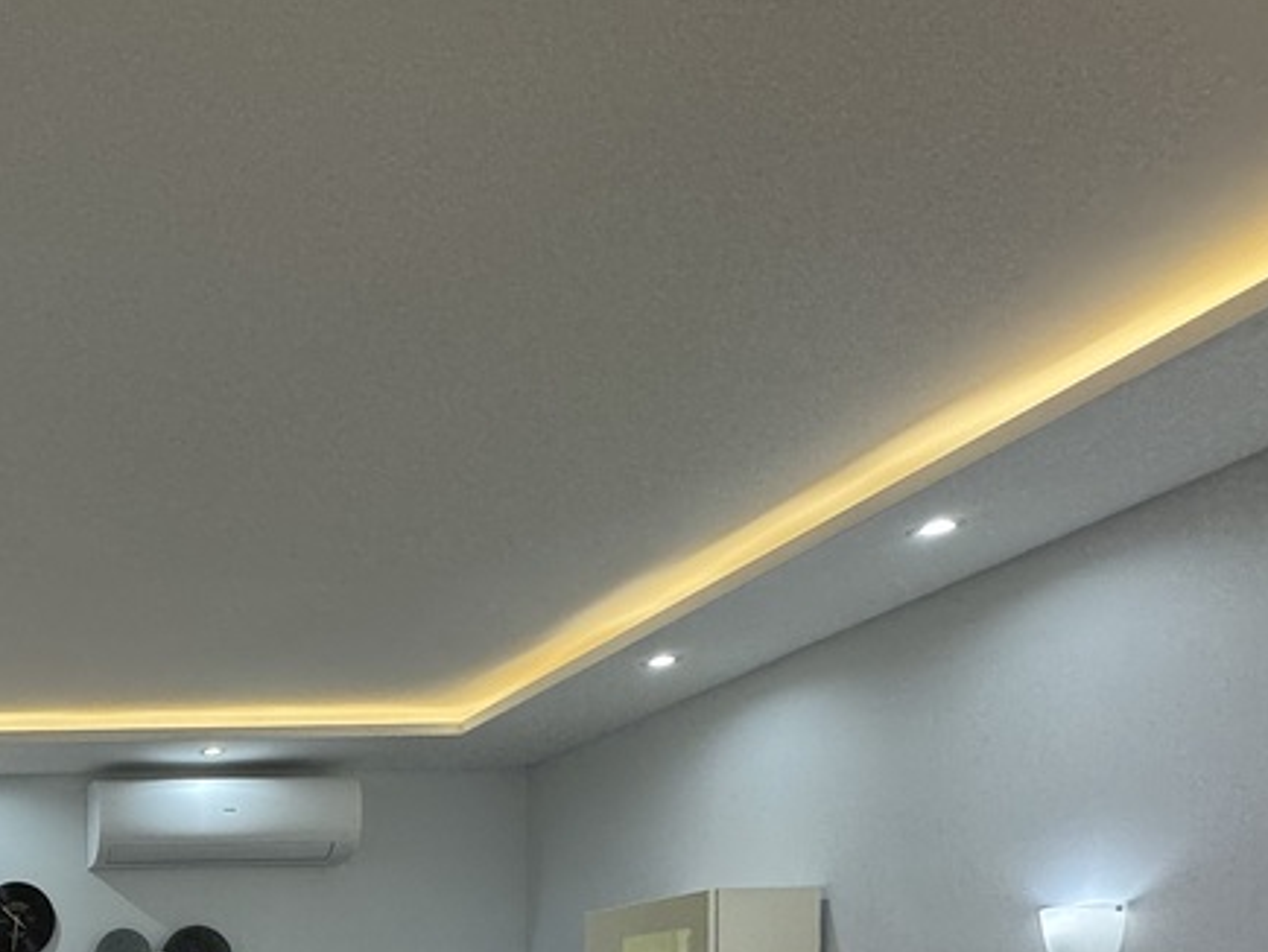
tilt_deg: -0.8
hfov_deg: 41.9
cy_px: 1075
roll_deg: +0.2
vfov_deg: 35.8
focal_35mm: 33
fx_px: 1209
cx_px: -169
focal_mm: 2.22
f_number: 2.2
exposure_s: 1/100
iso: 64
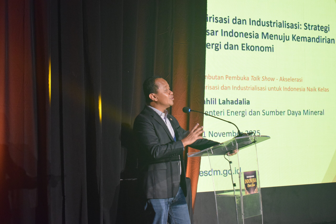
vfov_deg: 16.6
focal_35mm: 82
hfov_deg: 24.6
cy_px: 112
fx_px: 770
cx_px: 168
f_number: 5.6
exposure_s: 1/60
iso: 3600
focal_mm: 55
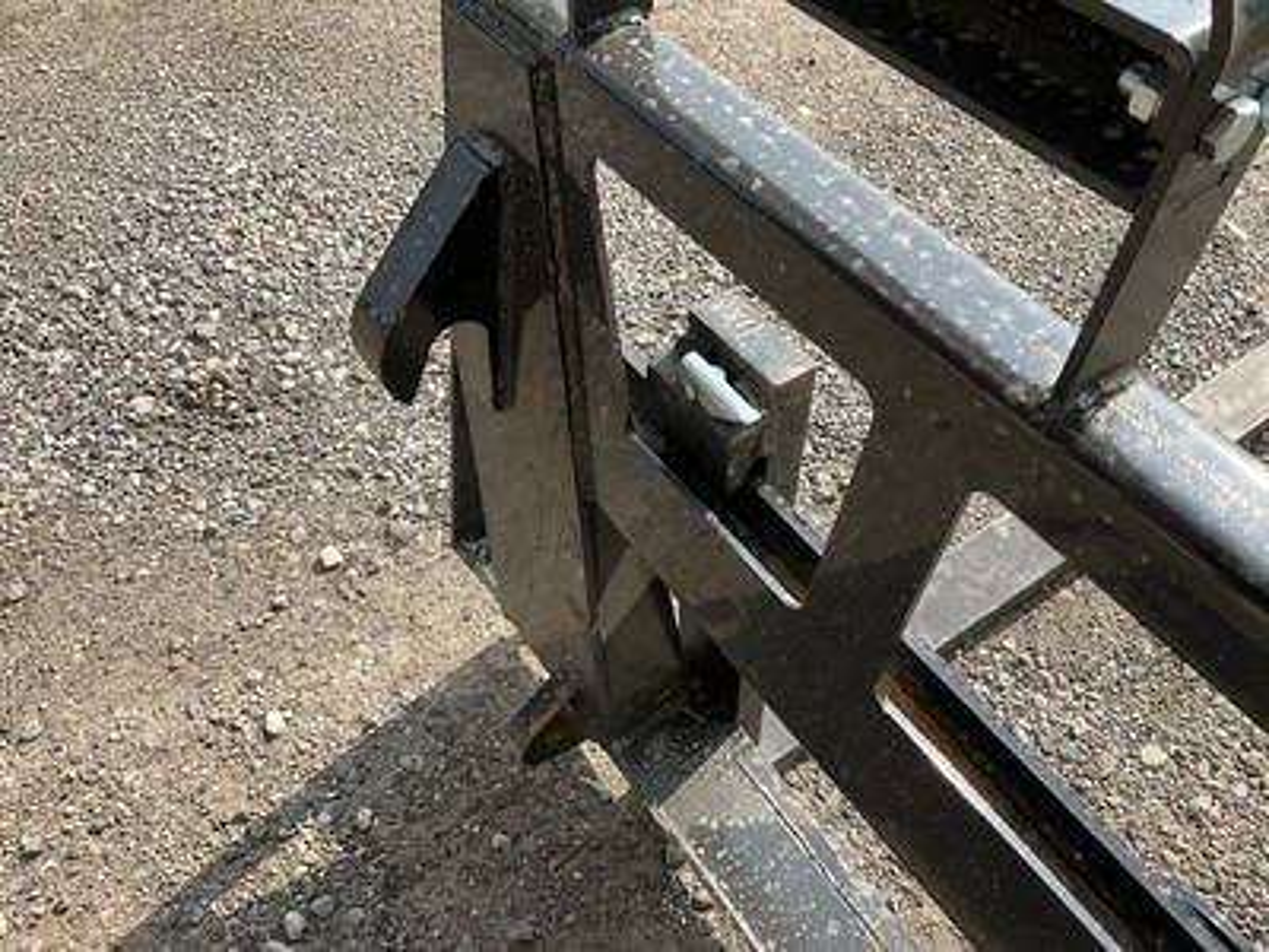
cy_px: 476
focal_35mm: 29
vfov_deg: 48.2
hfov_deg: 61.7
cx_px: 634
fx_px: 1063
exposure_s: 1/792
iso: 25
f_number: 1.8
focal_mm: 3
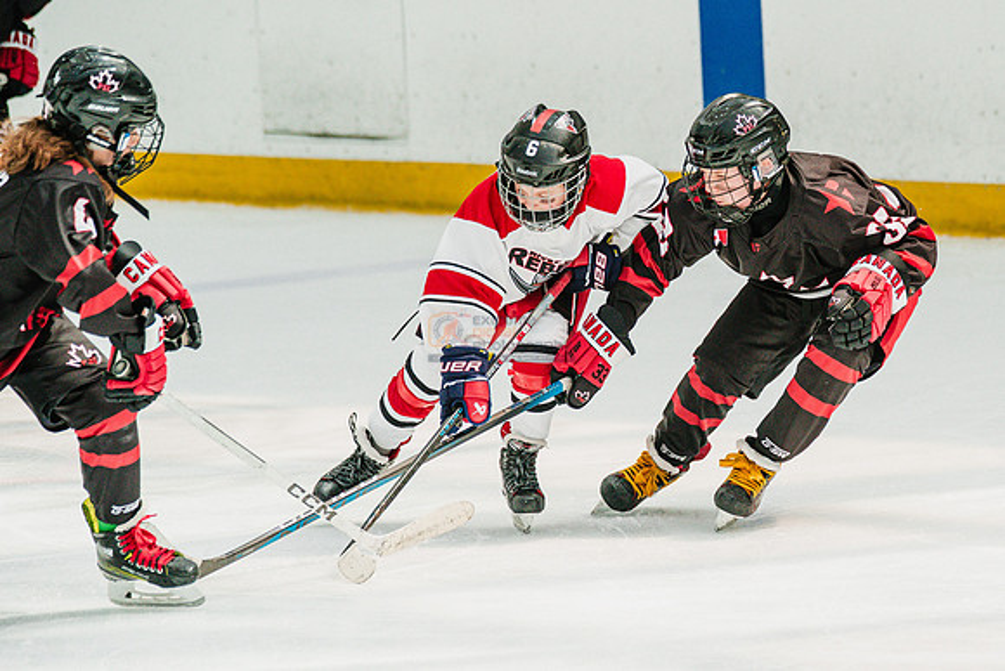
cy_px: 382
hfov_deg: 6.1
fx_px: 9400
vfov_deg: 4.1
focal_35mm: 337
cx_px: 754
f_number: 4
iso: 1600
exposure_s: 1/2000
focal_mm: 221
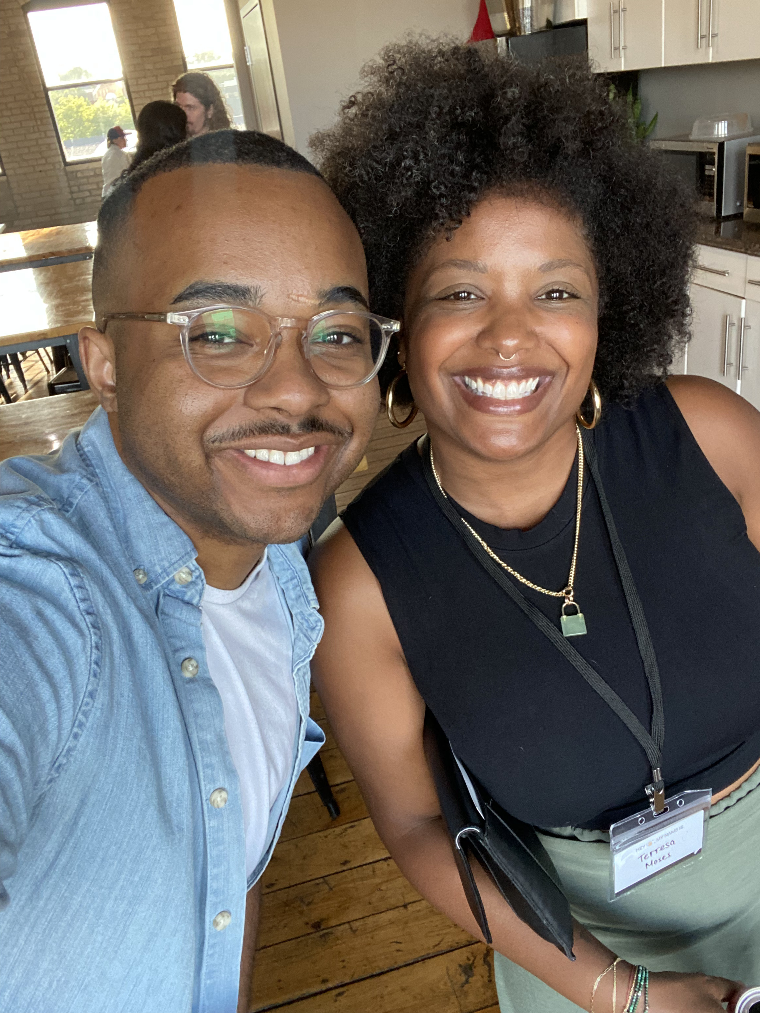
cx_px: 380
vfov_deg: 60.0
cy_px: 506
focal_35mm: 30
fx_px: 878
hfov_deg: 46.8
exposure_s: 1/60
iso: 250
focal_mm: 2.71
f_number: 2.2
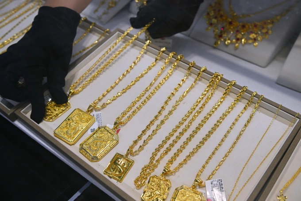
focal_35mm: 42
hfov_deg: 46.4
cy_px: 100
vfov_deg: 31.9
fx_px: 351
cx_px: 150
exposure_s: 1/640
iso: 400
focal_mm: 42
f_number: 6.3
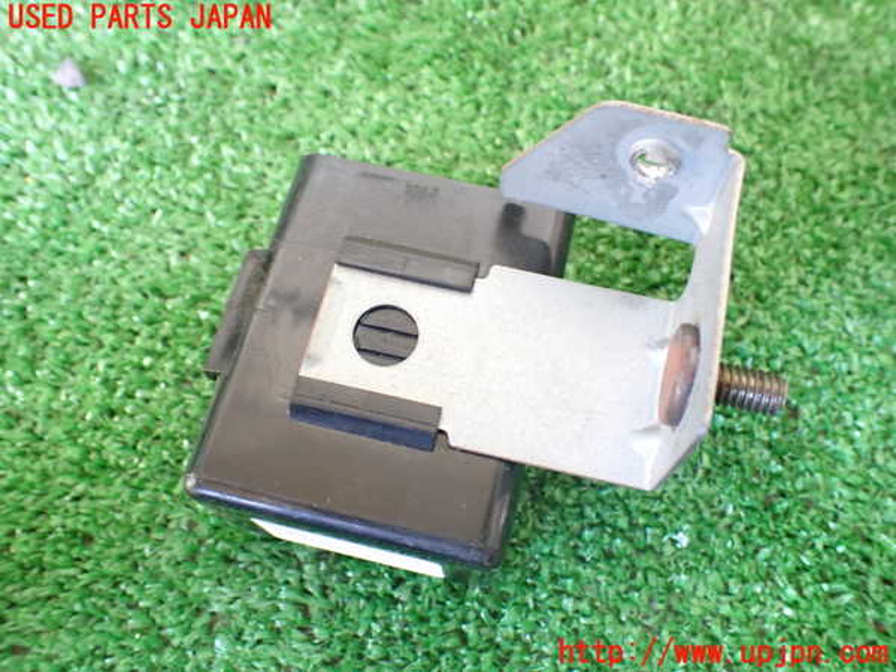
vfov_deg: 46.8
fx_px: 777
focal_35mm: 30
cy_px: 336
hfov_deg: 60.0
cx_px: 448
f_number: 2.3
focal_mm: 5.4
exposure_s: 1/50
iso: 800
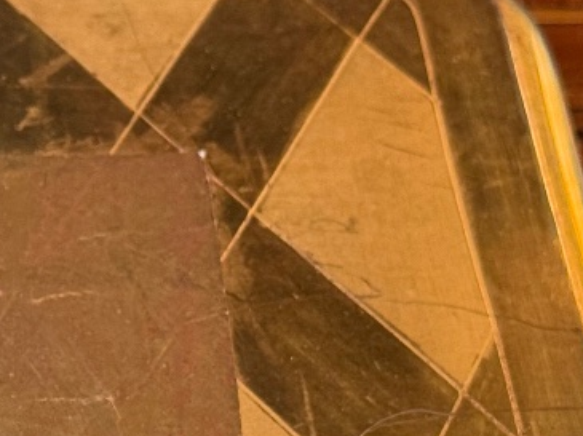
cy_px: 513
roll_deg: -1.1
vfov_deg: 9.3
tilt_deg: -43.9
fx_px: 2658
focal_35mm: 158
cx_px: -51
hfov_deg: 12.3
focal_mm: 6.76
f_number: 1.78
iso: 200
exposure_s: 1/50
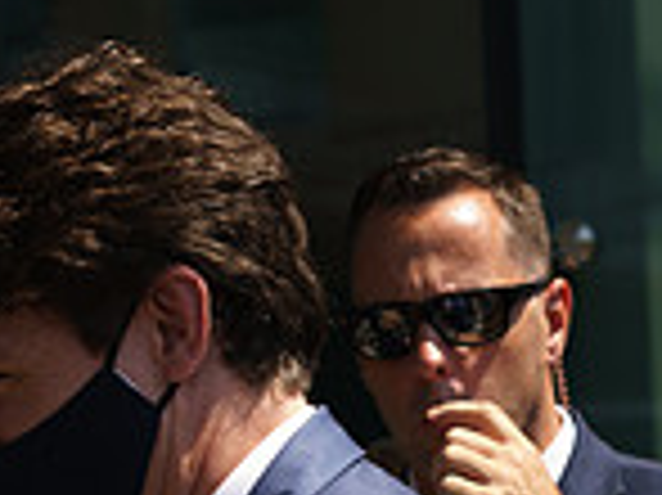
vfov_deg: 6.8
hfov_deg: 9.2
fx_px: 4089
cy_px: 727
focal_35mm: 214
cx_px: 104
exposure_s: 1/320
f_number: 5
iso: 100
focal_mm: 50
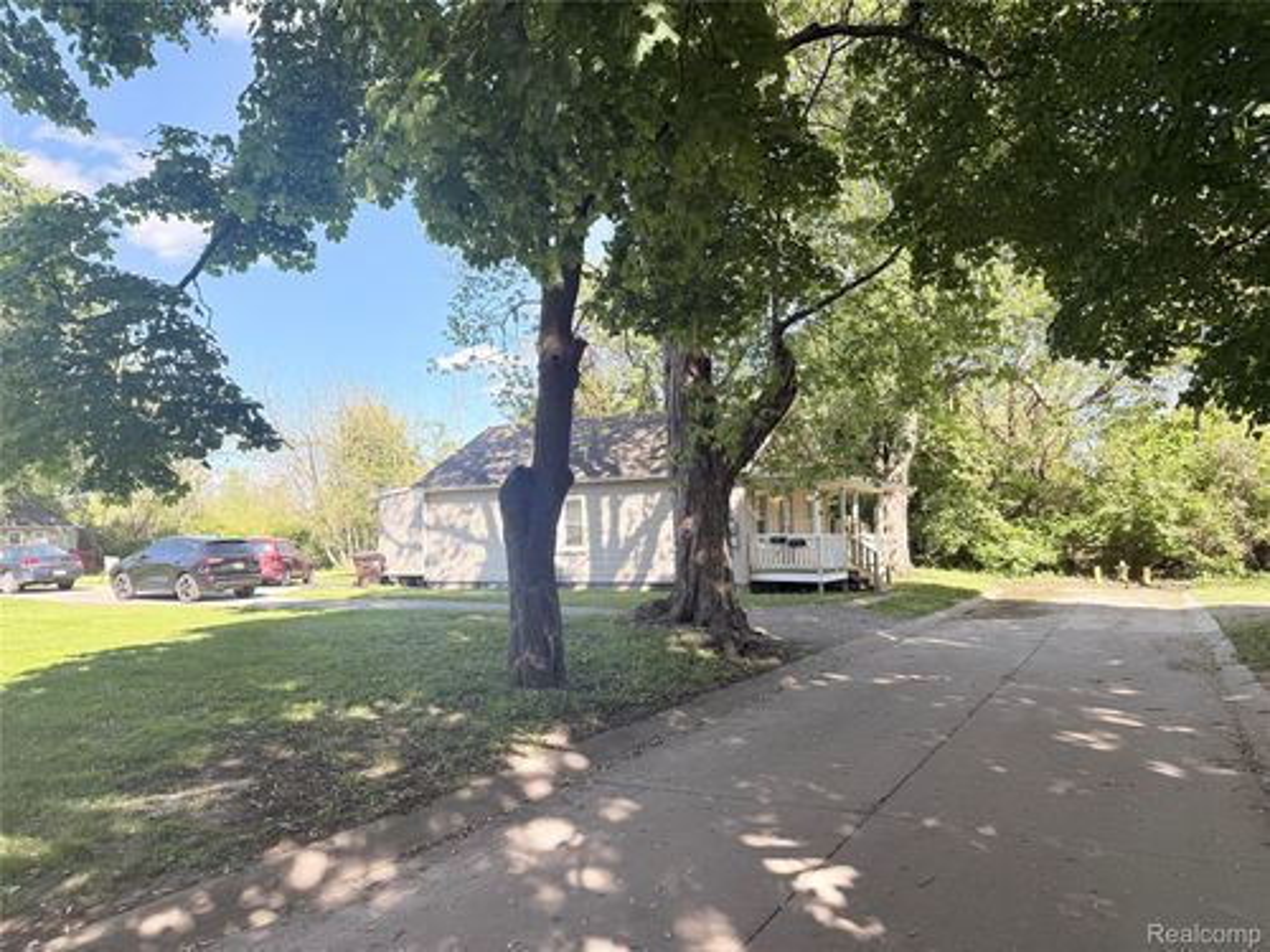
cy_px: 476
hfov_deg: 71.6
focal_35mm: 24
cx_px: 635
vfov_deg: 56.8
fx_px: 881
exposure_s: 1/1493
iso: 100
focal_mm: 6.76
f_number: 1.78
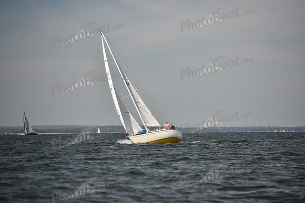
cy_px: 102
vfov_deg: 9.2
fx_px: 1271
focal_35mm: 150
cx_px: 152
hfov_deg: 13.7
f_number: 3.2
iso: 250
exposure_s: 1/2500
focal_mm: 150
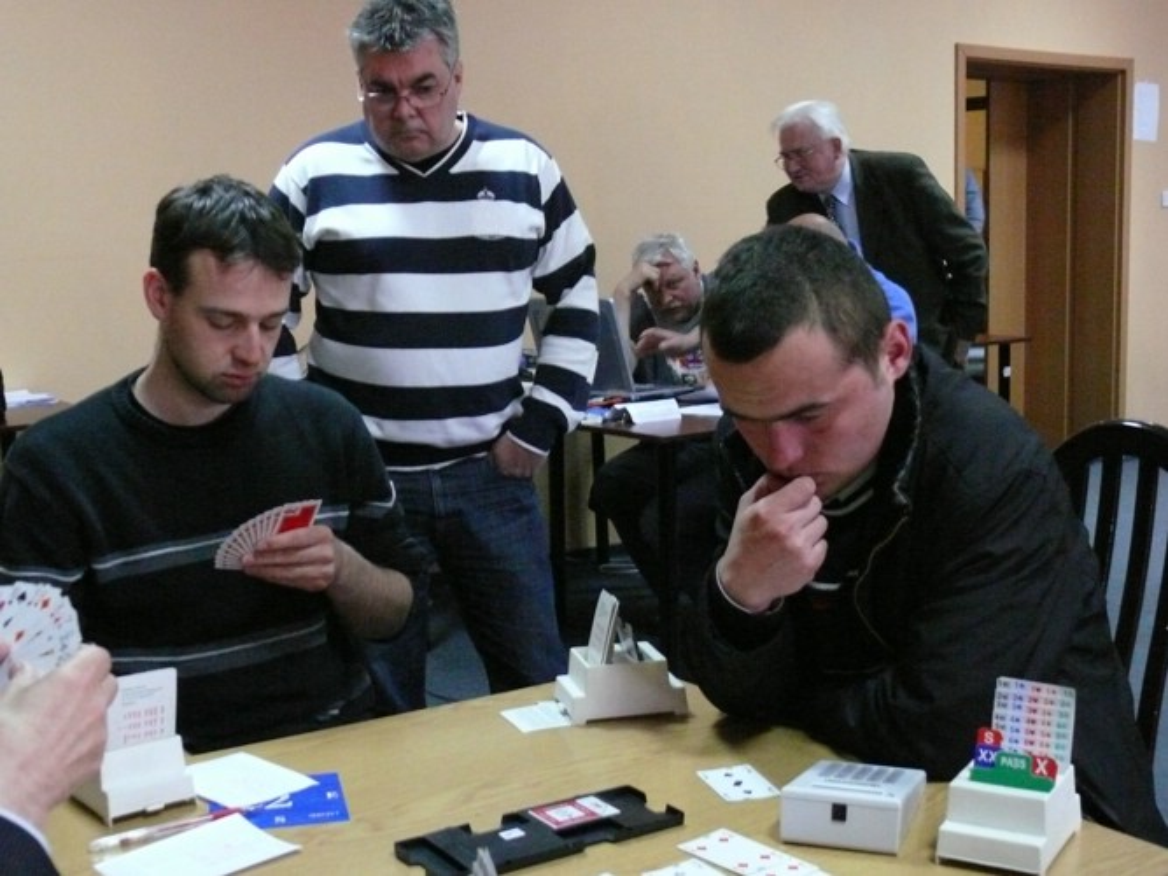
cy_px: 438
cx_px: 584
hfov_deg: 42.1
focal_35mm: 45
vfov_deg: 32.2
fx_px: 1518
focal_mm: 8.9
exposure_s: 1/30
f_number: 2.8
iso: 800
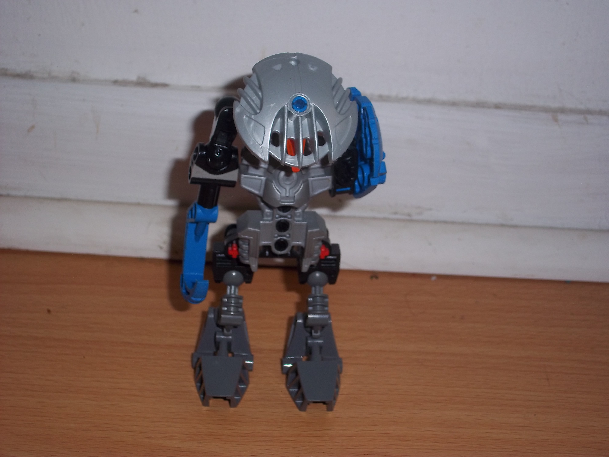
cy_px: 228
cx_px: 304
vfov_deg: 25.7
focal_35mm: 57
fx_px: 1003
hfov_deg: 33.8
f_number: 3.9
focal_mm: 10.1
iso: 80
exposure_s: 1/40
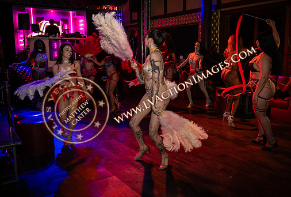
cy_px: 94
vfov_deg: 39.2
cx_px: 153
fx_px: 276
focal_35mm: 34
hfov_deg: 55.6
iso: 1250
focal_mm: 29
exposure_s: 1/100
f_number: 2.8
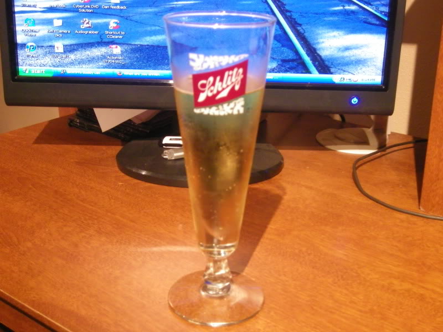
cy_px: 166
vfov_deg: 31.5
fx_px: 589
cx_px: 222
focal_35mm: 46
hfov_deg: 41.2
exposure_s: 1/20
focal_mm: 8.2
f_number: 3.3
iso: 400
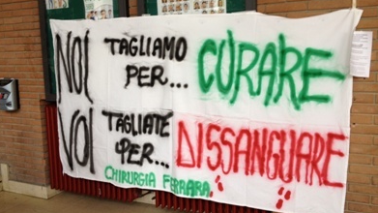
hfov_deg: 51.6
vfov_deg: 30.4
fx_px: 391
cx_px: 188
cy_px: 98
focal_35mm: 39
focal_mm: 4.28
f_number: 2.4
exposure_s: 1/20
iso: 64
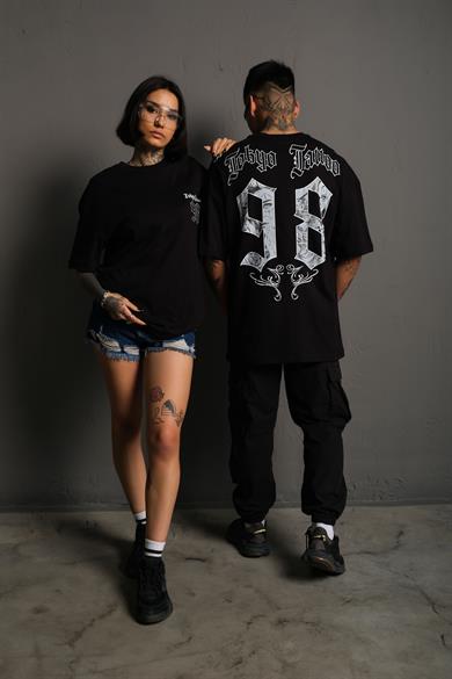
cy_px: 340
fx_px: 659
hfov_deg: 37.9
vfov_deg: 54.4
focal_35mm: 35
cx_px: 226
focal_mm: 23.3
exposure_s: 1/160
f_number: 5
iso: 160
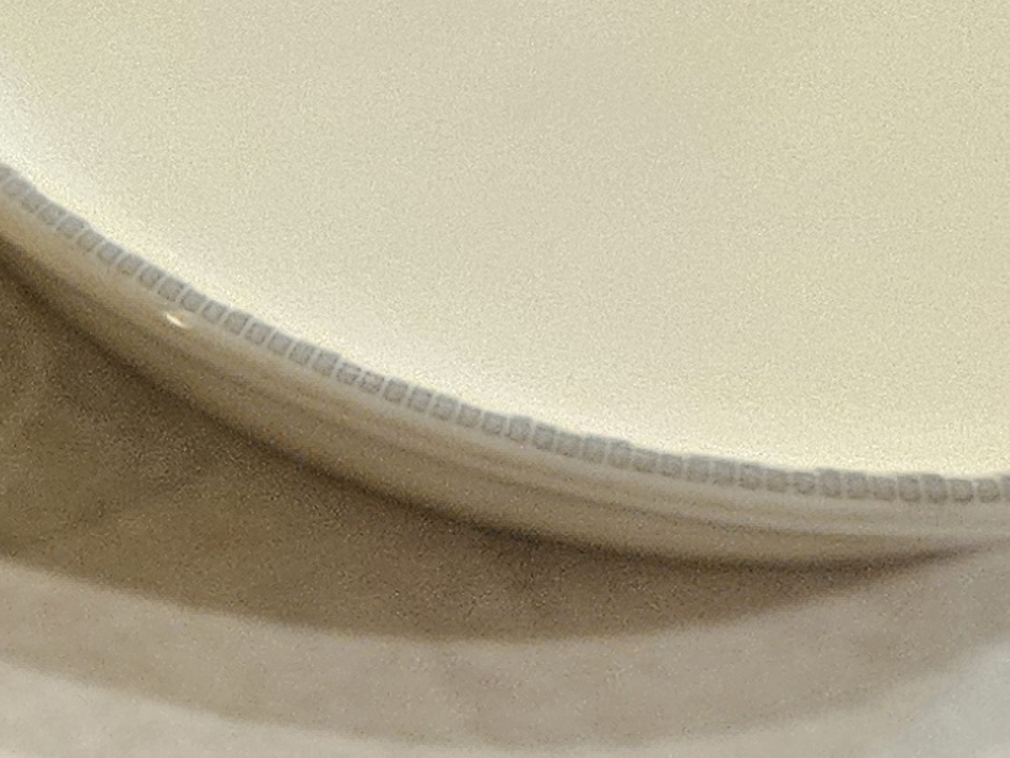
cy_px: 517
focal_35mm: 132
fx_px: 3852
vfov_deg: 11.2
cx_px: -632
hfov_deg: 13.8
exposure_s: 1/60
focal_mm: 5.4
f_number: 1.8
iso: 640
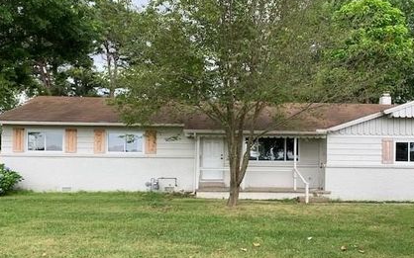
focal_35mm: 33
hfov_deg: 58.0
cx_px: 231
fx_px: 372
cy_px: 163
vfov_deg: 38.0
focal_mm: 4.25
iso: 25
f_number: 1.8
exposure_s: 1/191
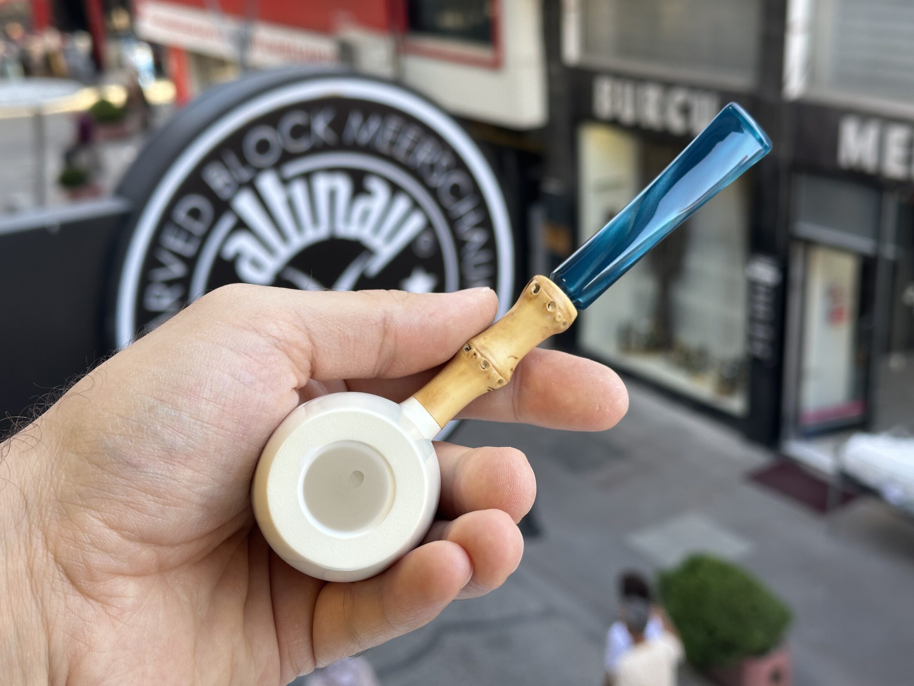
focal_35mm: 48
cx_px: 457
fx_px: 1267
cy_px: 343
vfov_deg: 30.3
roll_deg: +2.9
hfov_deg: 39.7
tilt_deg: -19.8
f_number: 1.78
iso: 50
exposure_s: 1/129
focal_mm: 6.86
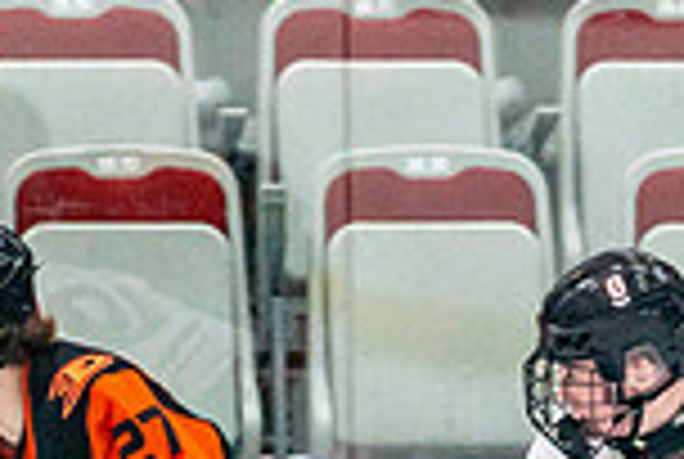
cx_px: 15
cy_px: 977
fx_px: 17819
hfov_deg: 2.2
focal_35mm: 936
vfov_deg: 1.5
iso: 3200
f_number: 2.8
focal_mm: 171
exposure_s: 1/1250
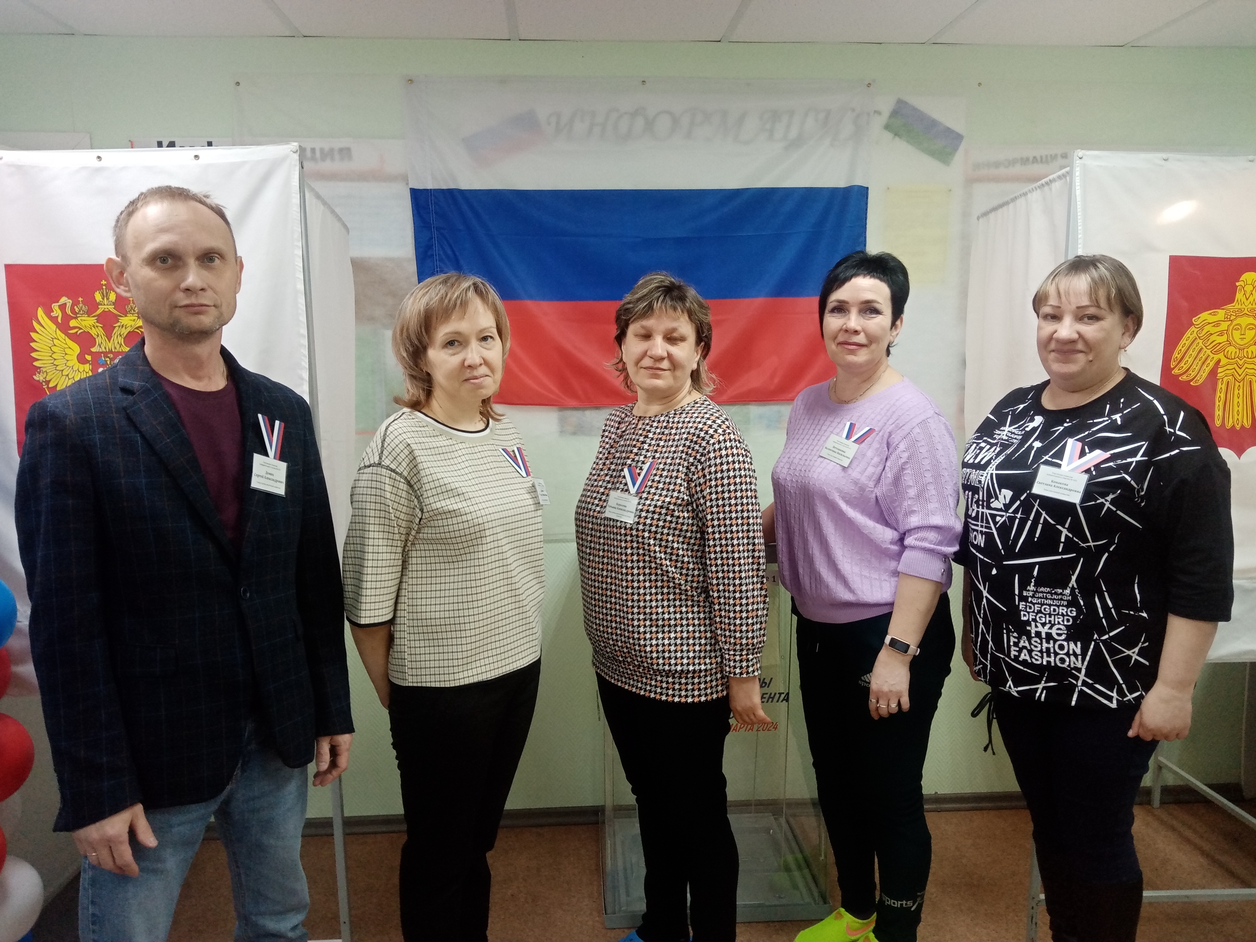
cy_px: 471
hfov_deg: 67.3
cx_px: 628
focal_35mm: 26
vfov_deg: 53.1
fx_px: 943
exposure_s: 1/33.3
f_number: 1.8
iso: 184
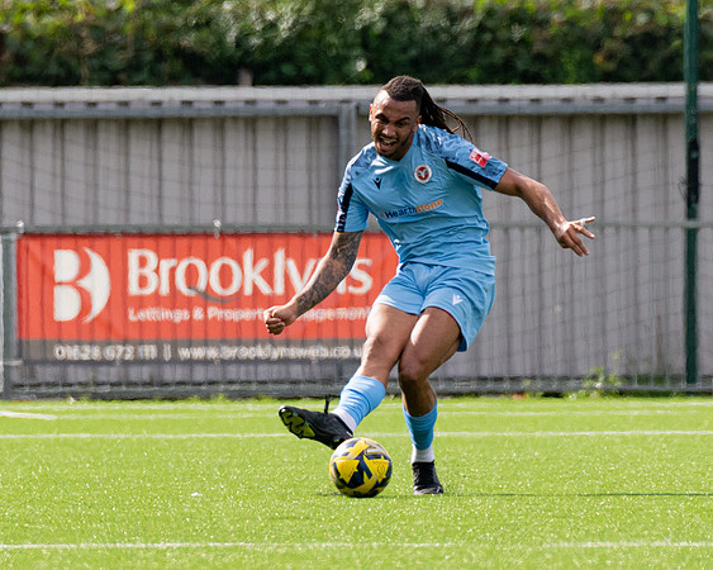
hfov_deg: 2.3
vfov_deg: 1.8
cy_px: 365
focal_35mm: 858
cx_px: 361
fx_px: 18105
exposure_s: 1/2000
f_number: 5
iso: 400
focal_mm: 280
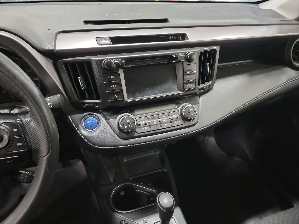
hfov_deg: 71.6
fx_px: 207
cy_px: 112
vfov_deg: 56.8
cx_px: 150
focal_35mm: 24
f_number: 1.8
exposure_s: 1/14
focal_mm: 6.7
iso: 1720
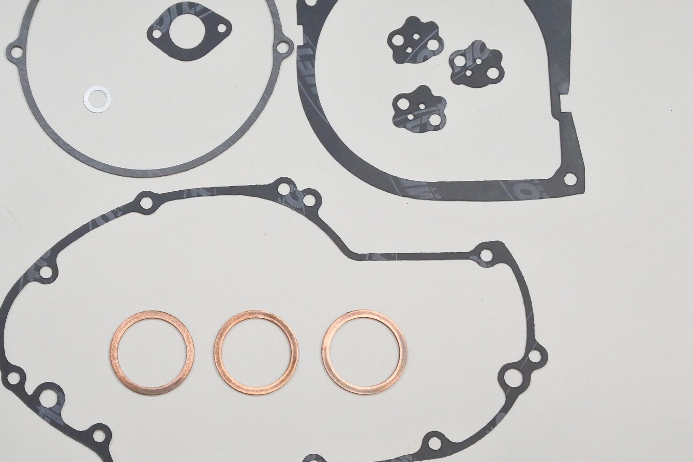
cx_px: 248
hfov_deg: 31.2
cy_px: 214
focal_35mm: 64
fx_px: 1232
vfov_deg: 21.2
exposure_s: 1/125
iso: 800
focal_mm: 18
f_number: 4.5
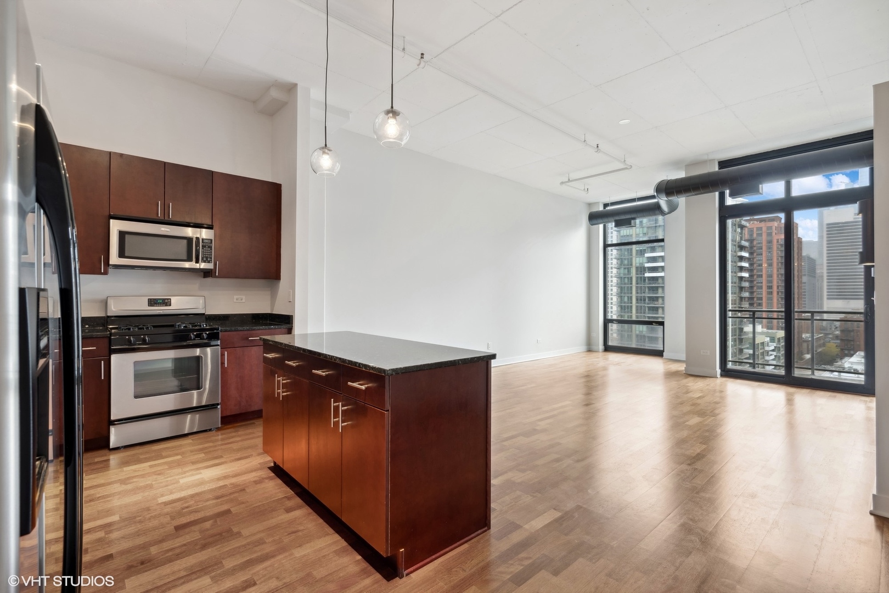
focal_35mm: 16
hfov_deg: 96.7
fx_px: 395
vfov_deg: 73.7
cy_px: 296
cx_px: 444
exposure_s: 1/10
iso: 320
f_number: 8
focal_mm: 16
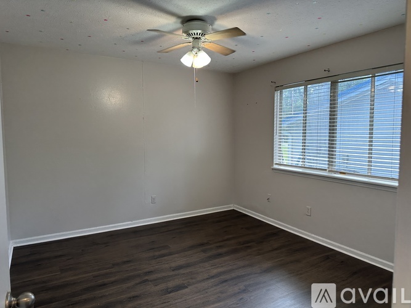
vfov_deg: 56.8
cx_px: 206
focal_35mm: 24
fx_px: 285
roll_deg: +0.6
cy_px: 154
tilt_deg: -4.5
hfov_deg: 71.6
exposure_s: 1/120
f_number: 1.78
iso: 125
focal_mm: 6.86
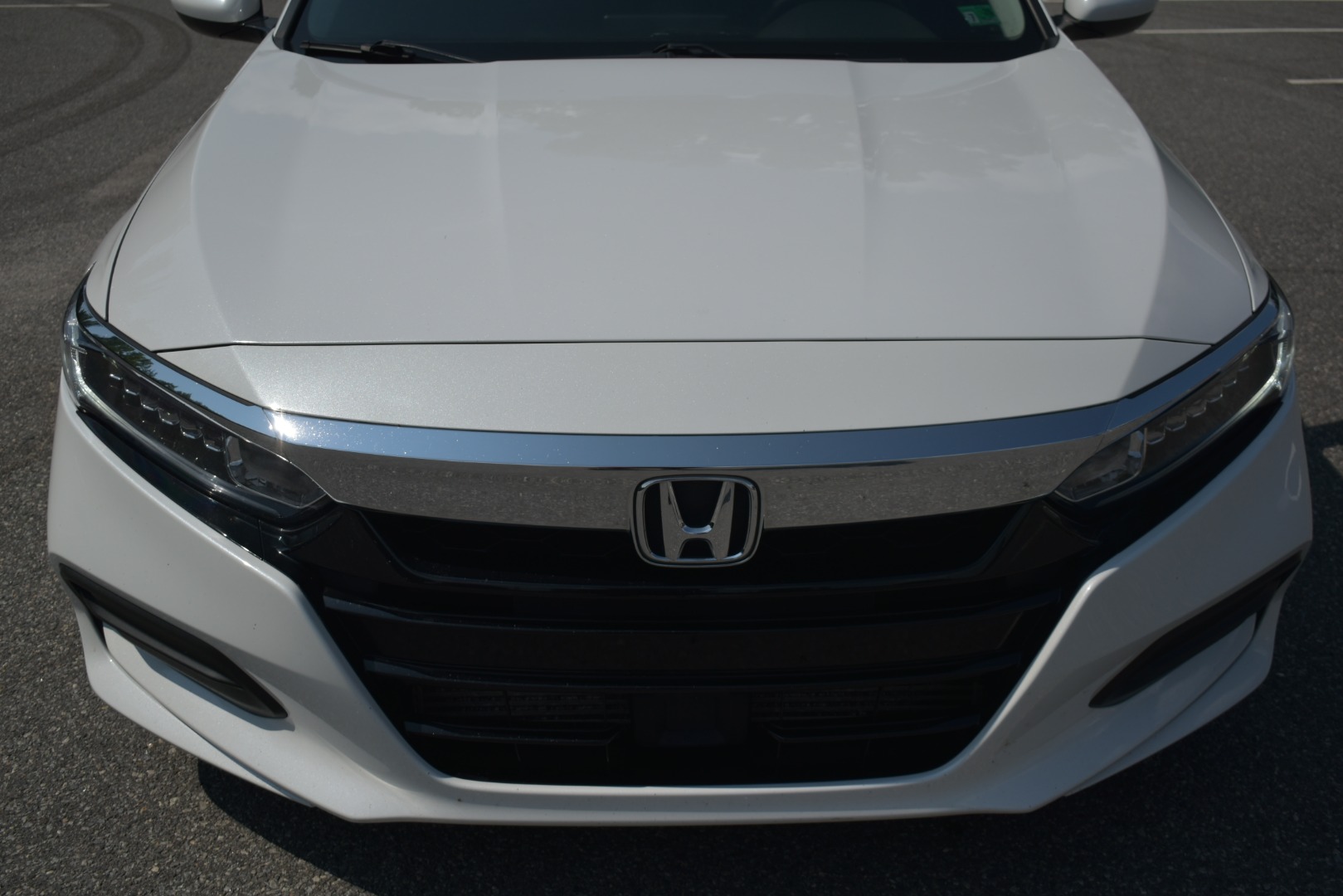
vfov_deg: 34.2
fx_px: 1455
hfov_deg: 49.5
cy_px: 448
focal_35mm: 39
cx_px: 672
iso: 100
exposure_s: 1/3200
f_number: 4
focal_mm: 26
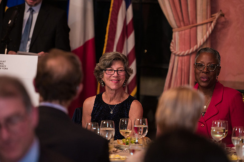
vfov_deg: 9.4
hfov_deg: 14.1
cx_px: 122
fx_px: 987
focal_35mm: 146
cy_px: 81
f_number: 3.2
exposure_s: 1/200
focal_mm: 145
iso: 3200
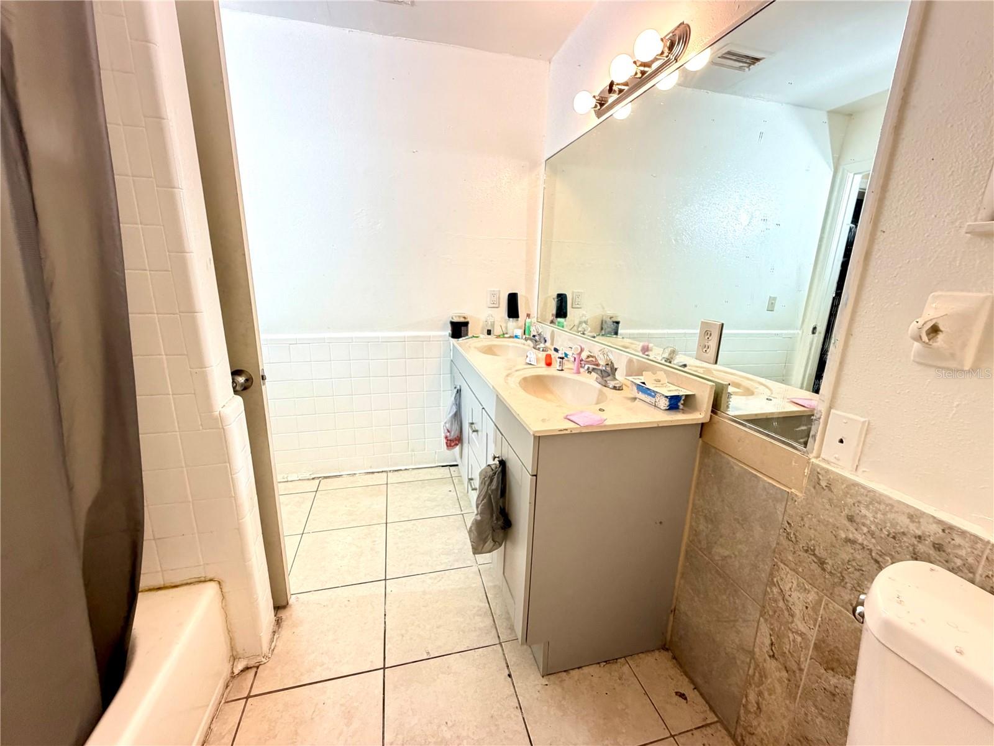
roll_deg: -0.4
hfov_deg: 102.1
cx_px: 497
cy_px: 373
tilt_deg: -13.8
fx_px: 402
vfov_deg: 85.7
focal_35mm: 14
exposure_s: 1/71
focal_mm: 2.22
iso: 320
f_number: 2.2
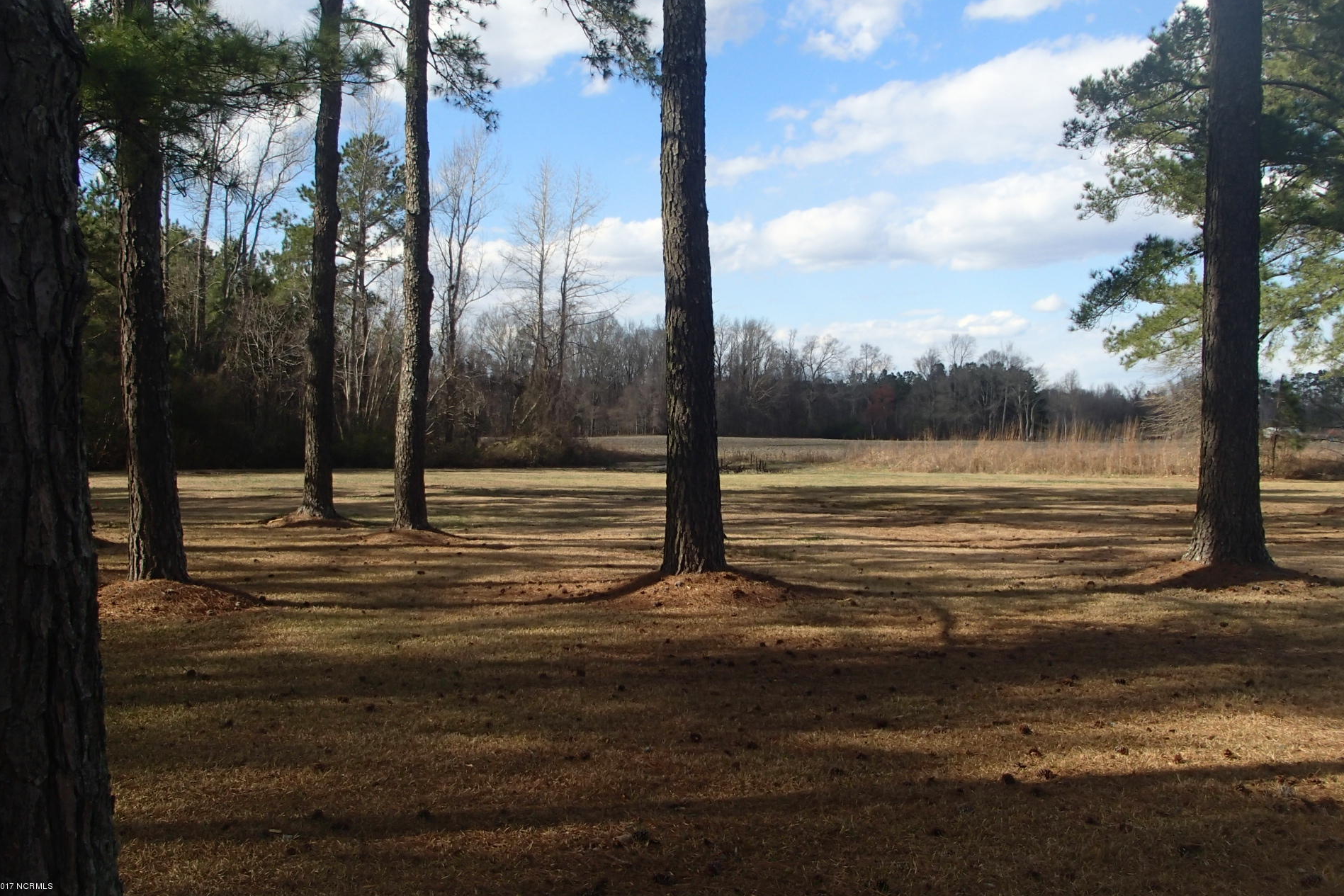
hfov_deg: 48.5
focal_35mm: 40
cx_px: 665
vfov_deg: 33.4
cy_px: 409
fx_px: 1493
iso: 100
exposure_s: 1/400
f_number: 4.6
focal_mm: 6.83
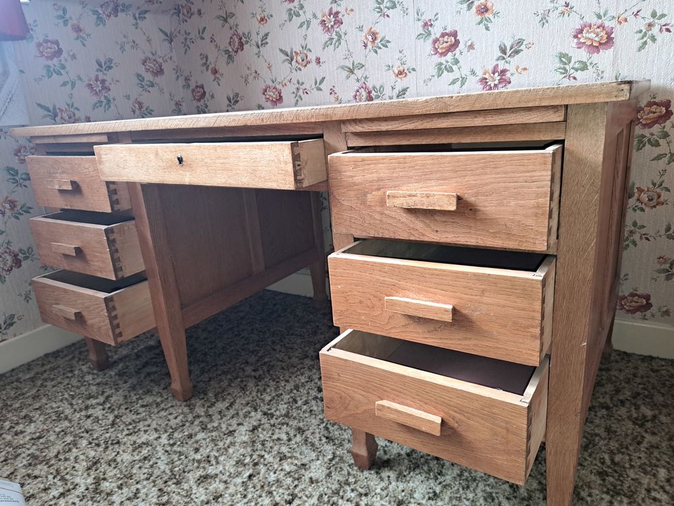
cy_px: 253
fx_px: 467
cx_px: 337
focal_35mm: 24
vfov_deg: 56.8
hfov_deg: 71.6
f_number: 1.8
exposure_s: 1/50
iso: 200
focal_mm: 5.23
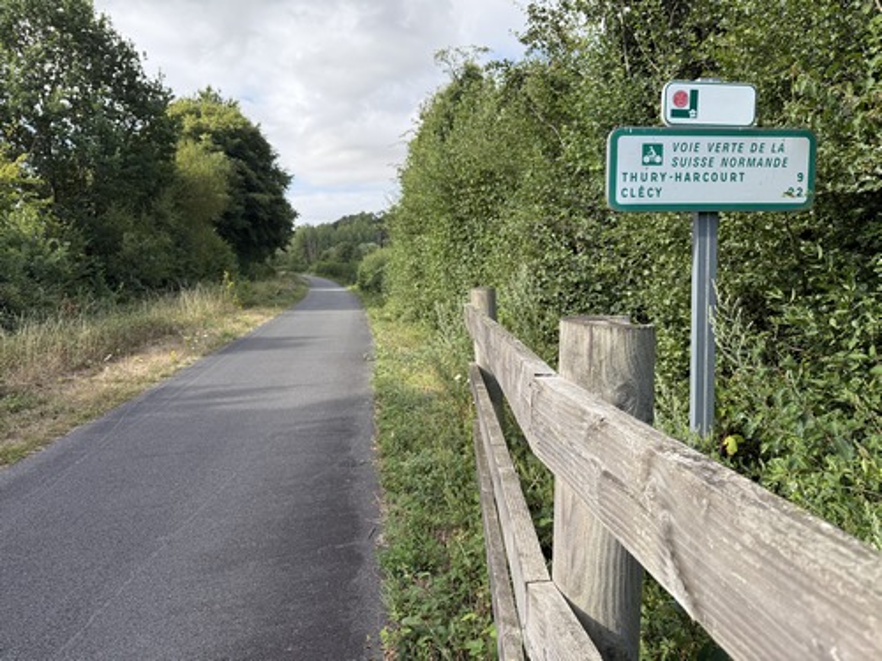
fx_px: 612
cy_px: 330
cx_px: 441
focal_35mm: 24
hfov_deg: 71.6
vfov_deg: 56.8
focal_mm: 6.76
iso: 100
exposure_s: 1/1689
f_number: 1.78
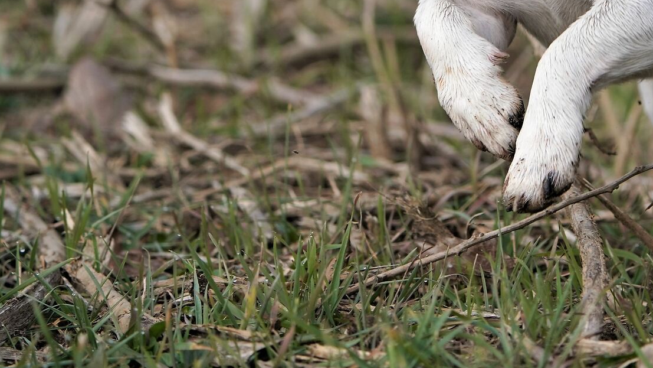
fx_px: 10027
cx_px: 538
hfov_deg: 3.7
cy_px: -41
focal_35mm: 579
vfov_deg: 2.1
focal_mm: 255
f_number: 5.6
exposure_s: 1/1600
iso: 400
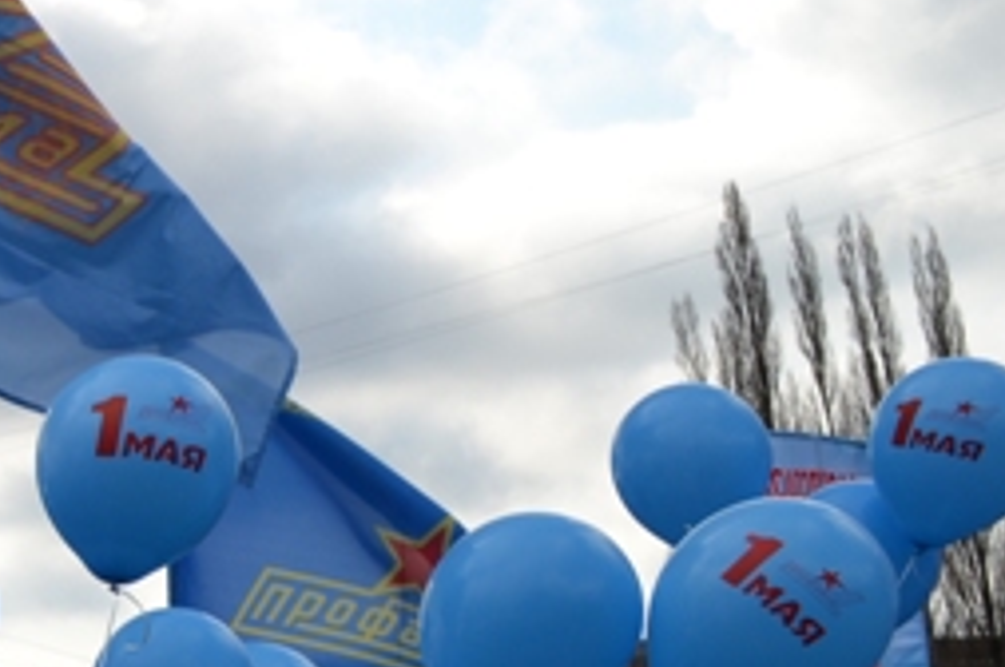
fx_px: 2649
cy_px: 486
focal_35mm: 95
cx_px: -580
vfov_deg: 14.3
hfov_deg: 18.5
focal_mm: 20
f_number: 9
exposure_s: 1/320
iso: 100
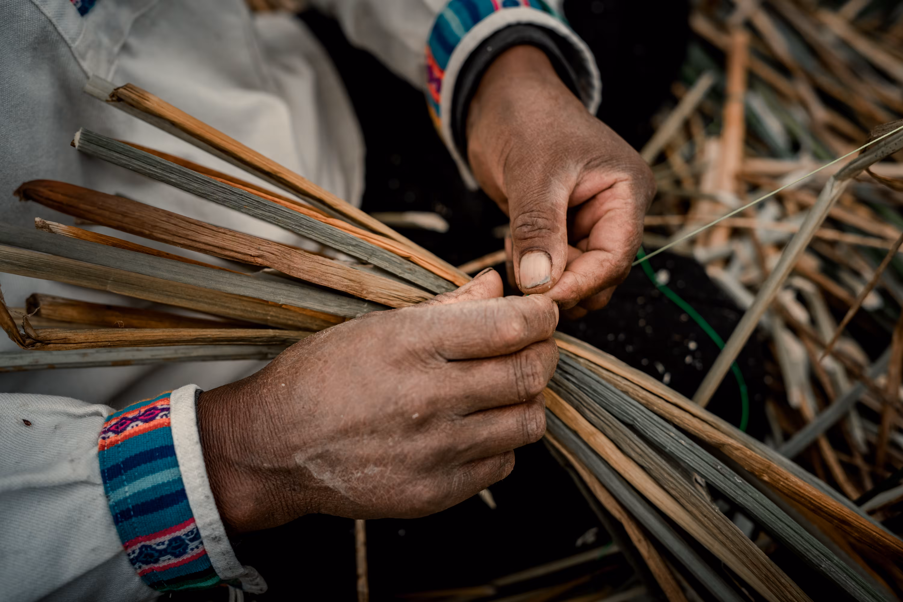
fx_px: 1254
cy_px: 301
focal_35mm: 50
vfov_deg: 27.0
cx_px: 452
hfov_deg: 39.6
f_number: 2.5
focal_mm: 50
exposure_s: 1/250
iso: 640
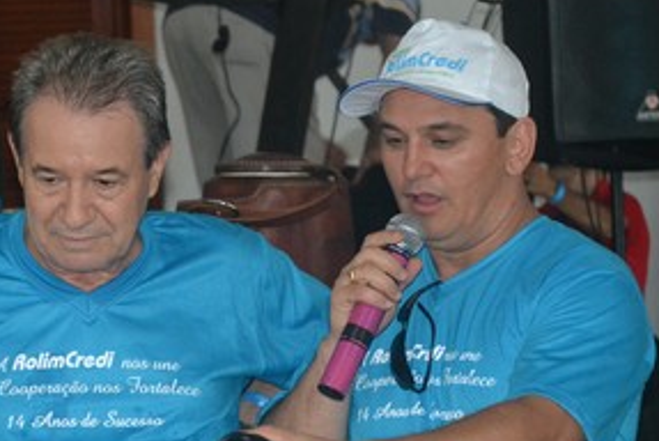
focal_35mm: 155
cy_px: 319
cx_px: 278
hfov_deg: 13.2
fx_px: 2840
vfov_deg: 8.9
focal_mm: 66
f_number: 5.3
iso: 3200
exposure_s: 1/60
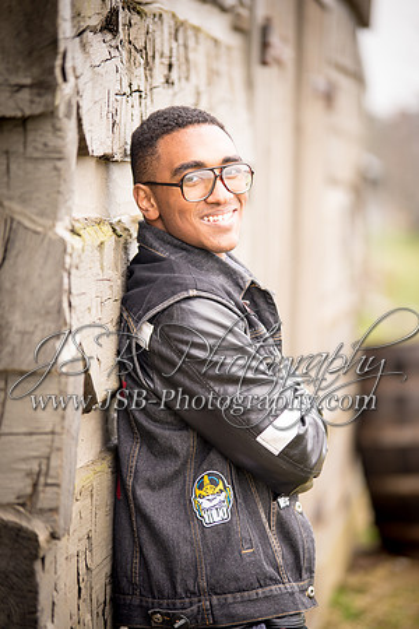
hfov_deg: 9.5
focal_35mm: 145
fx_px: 2531
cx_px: 210
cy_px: 314
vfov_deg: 14.2
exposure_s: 1/30
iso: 200
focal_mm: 145
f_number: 2.8
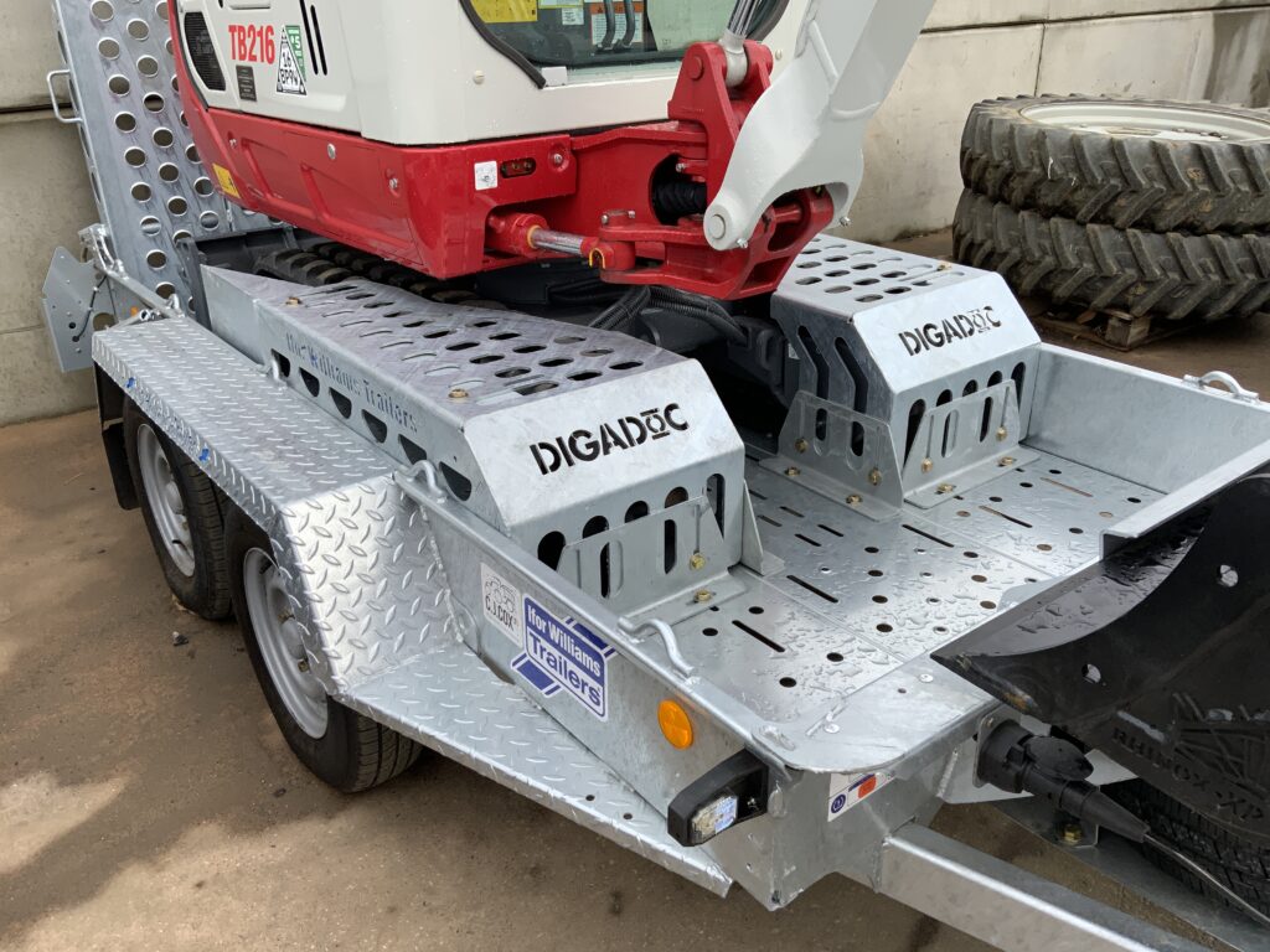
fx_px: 1064
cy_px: 476
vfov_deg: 48.2
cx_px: 635
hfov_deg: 61.7
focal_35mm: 29
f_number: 1.8
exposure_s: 1/540
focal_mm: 3
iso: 16
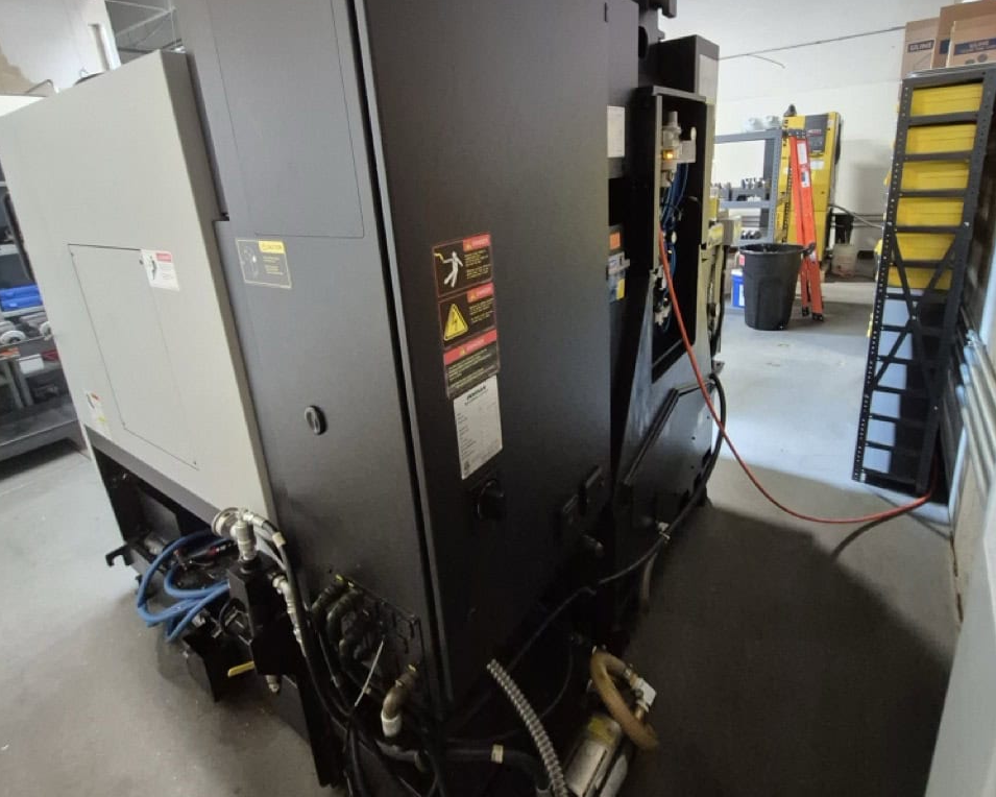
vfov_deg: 76.2
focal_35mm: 17
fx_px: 501
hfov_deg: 89.6
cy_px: 321
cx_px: 496
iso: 1600
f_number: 2.2
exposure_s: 1/40
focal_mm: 1.7
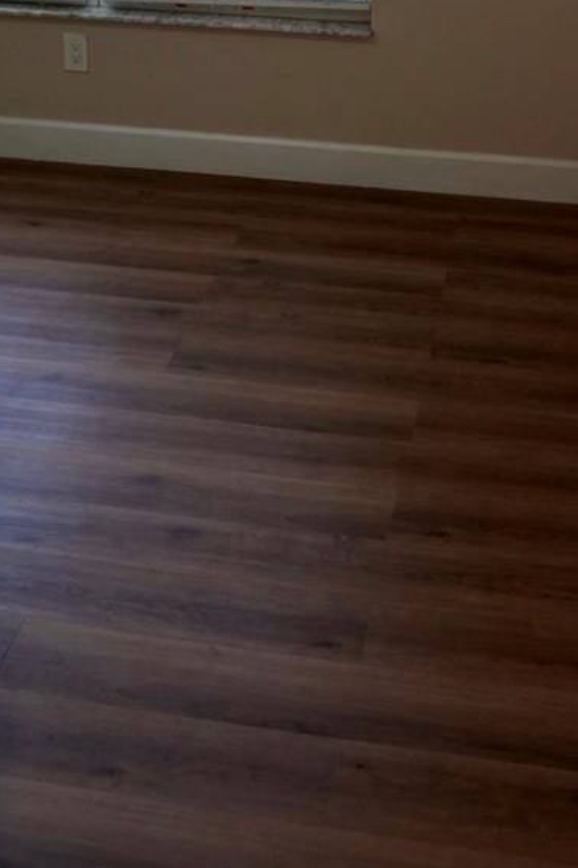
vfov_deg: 30.8
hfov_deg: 22.6
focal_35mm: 60
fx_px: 1446
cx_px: 306
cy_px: -20
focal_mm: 28
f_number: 3.5
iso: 1600
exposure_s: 1/160
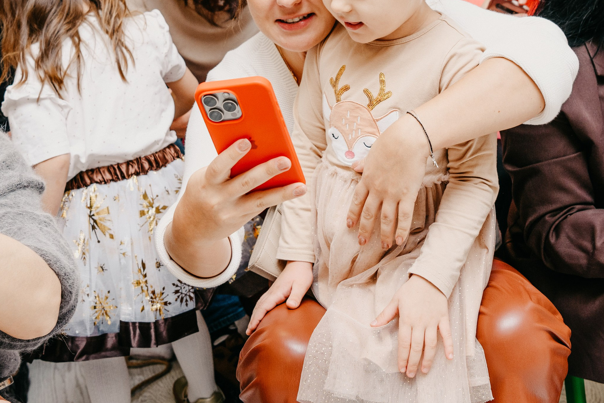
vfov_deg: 19.7
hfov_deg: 29.6
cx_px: 366
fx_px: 1141
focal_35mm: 68
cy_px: 46
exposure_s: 1/160
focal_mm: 34
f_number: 4.5
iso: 320
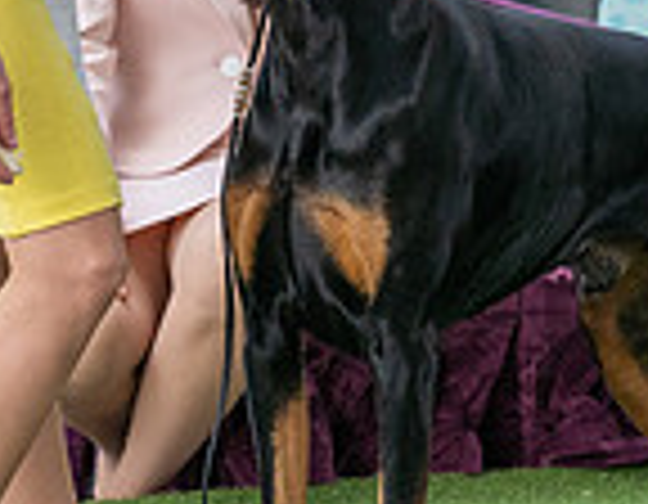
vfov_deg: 2.5
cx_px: 468
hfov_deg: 3.3
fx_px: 11307
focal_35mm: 596
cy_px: -207
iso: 1600
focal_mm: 130
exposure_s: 1/1000
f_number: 6.3
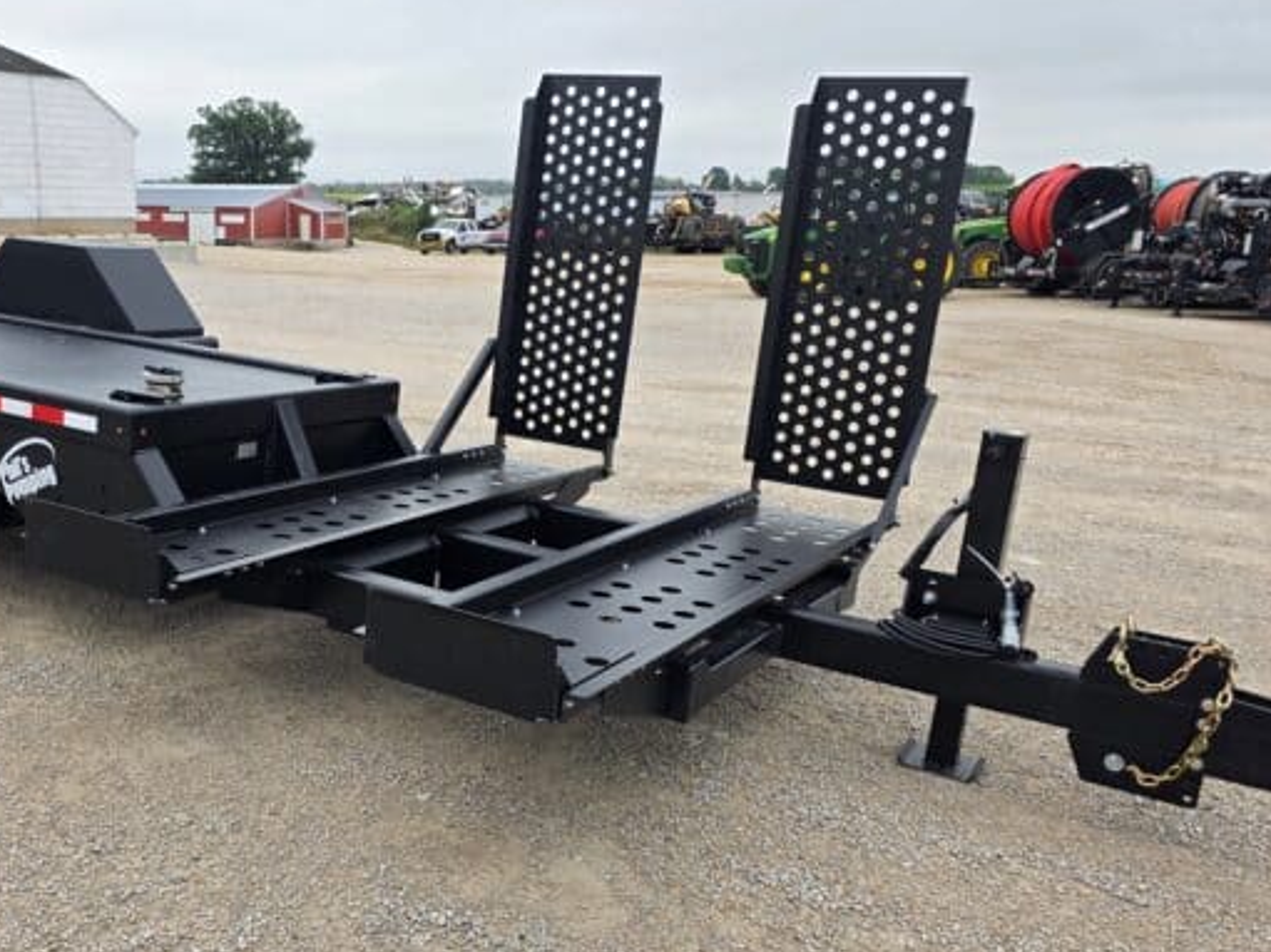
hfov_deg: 49.9
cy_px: 554
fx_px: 1322
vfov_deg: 39.5
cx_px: 363
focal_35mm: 36
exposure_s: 1/180
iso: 32
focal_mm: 6.3
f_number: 1.7
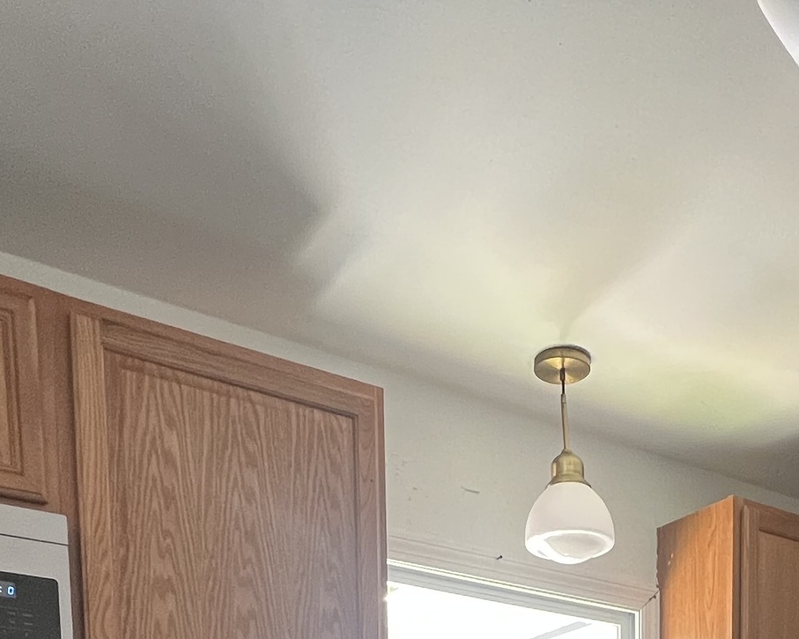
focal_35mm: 43
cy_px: 1005
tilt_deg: -5.8
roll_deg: +0.7
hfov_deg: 41.7
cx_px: 594
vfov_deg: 24.9
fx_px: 1017
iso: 250
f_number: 1.8
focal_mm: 1.57
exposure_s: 1/60
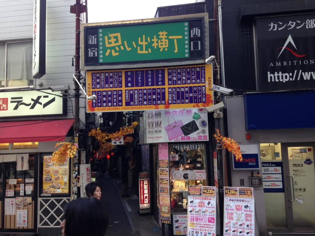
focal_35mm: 33
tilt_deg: +5.4
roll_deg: +0.4
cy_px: 118
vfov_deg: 42.9
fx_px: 300
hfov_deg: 55.4
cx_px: 158
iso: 50
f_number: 2.4
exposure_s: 1/120
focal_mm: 4.12
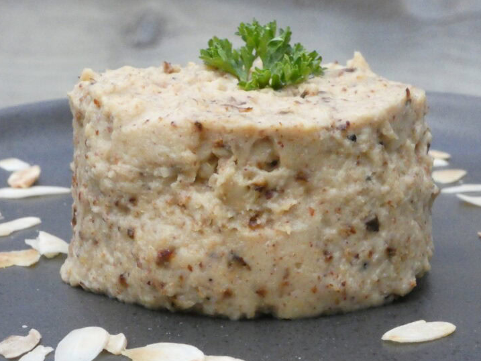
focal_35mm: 157
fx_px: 2182
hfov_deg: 12.6
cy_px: 177
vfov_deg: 9.5
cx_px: 244
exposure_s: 1/2000
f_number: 8
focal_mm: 26.9
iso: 3200
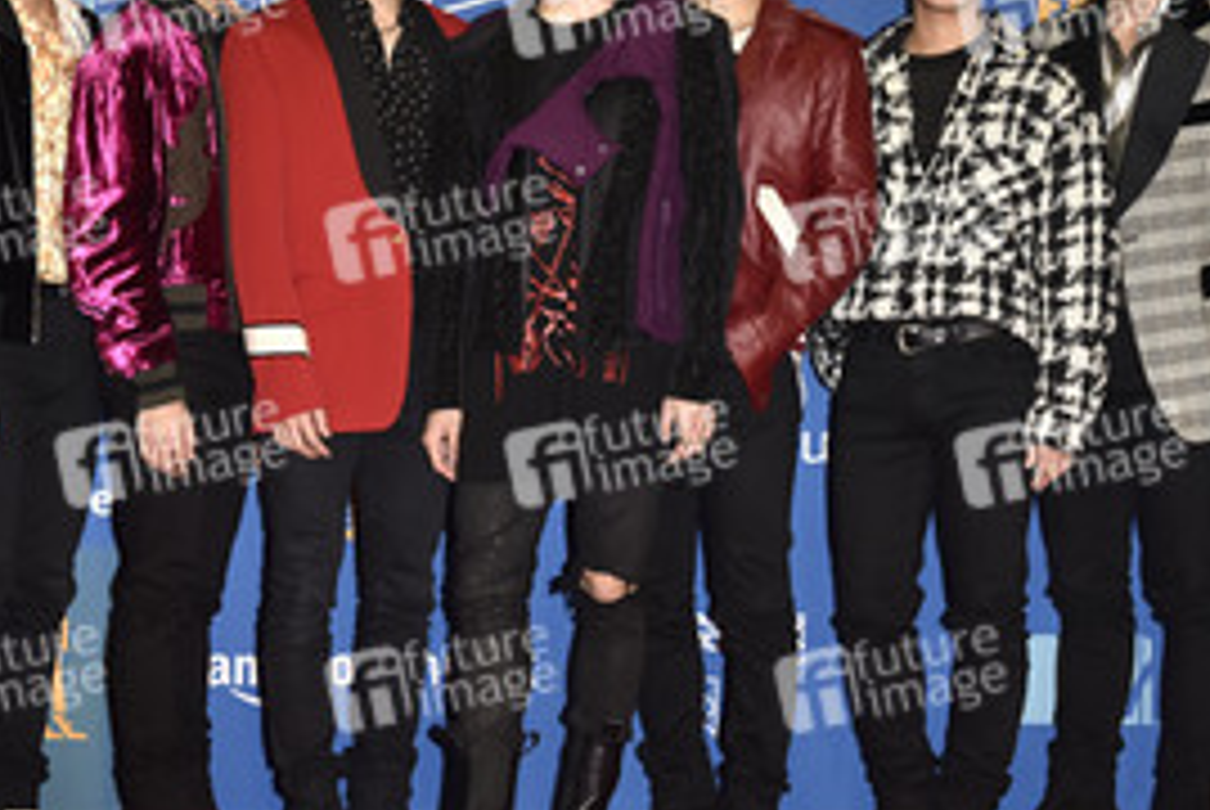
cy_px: 342
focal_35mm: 97
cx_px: 502
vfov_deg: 14.1
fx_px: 3264
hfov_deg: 21.0
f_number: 6.3
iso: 1600
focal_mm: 58
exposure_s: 1/250
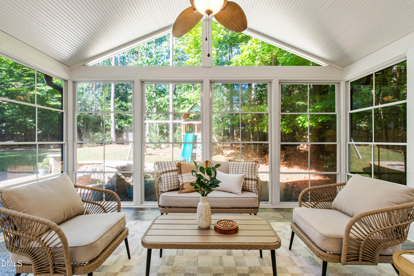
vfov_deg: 72.1
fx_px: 190
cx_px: 207
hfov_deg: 95.0
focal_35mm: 16
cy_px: 138
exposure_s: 1/4
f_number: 8
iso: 100
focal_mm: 11
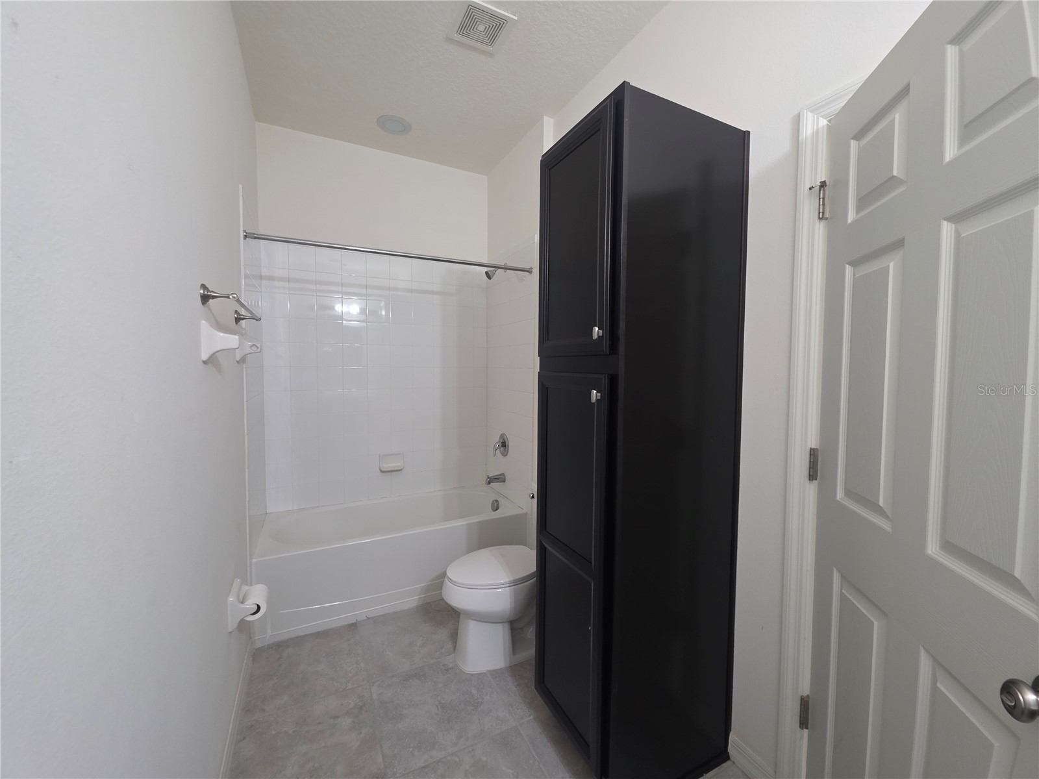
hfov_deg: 106.2
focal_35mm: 13
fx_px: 390
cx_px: 520
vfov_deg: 89.9
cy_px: 390
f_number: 1.9
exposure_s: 1/60
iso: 200
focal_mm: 2.2
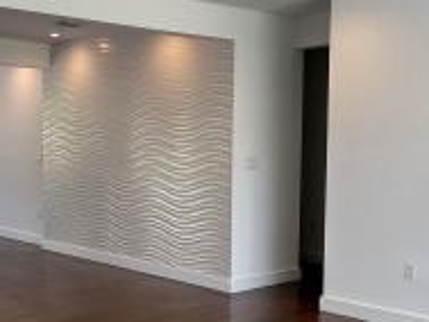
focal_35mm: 55
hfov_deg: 34.4
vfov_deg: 26.5
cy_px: 193
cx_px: 127
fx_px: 682
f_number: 1.6
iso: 40
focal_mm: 5.1
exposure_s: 1/120
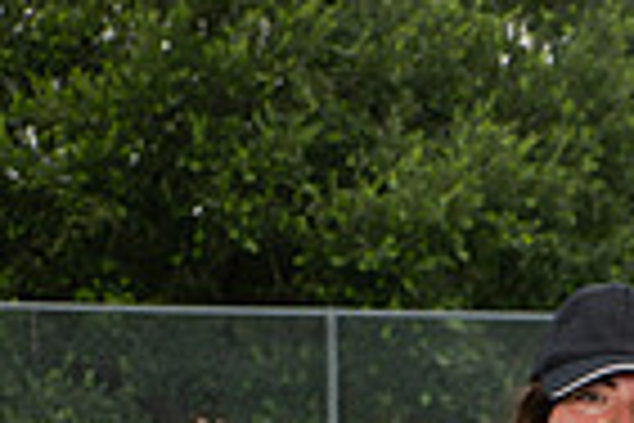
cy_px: 1004
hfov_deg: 13.8
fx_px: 2589
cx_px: 638
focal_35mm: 147
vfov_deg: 8.5
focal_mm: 46
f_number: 6.3
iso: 100
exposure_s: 1/320
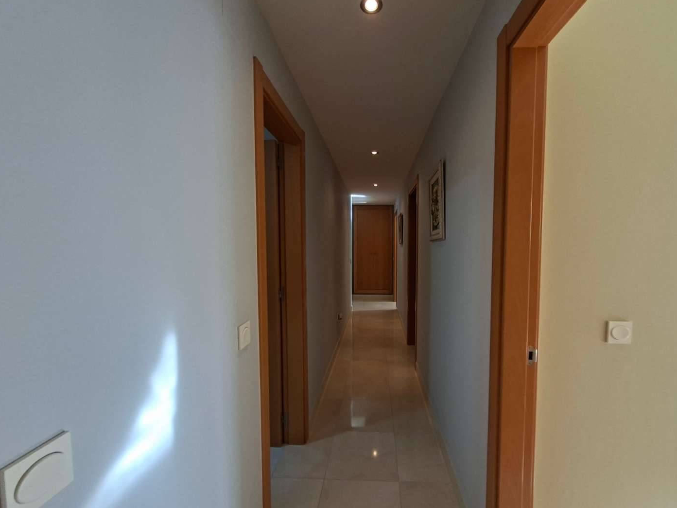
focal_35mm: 14
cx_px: 362
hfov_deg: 101.9
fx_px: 274
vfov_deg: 85.7
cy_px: 262
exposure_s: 1/60
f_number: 2.2
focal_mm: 1.74
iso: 40
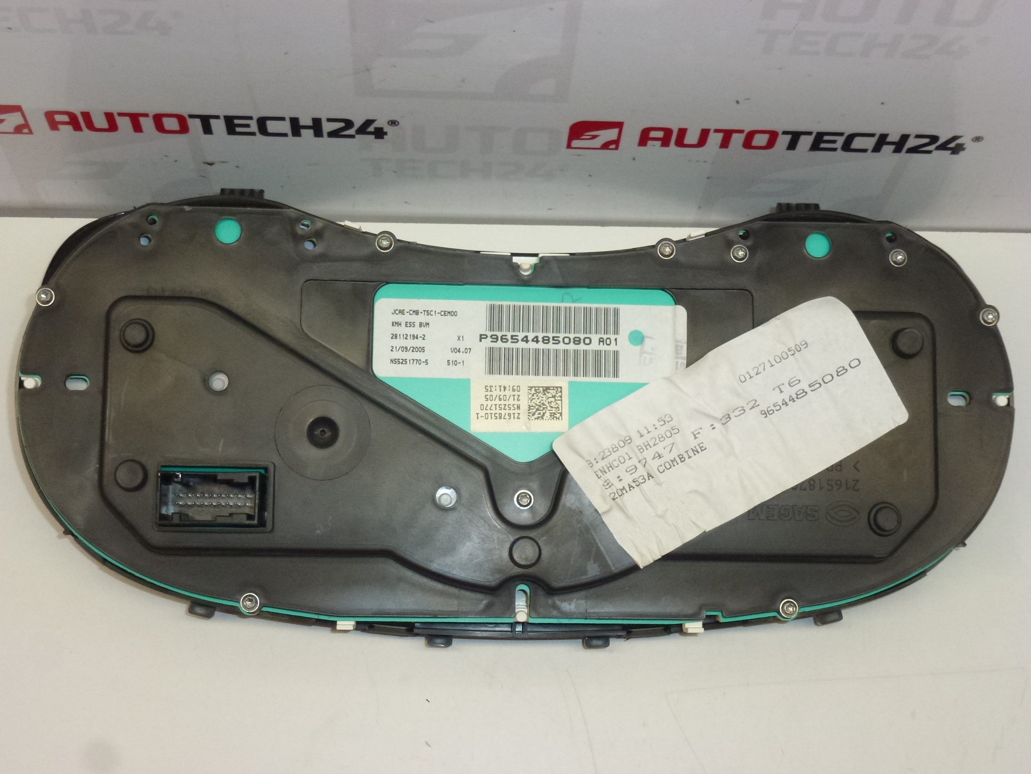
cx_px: 516
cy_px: 387
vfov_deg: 29.7
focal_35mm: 49
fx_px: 1459
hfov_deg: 38.9
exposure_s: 1/200
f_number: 4.1
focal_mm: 8.7
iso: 400
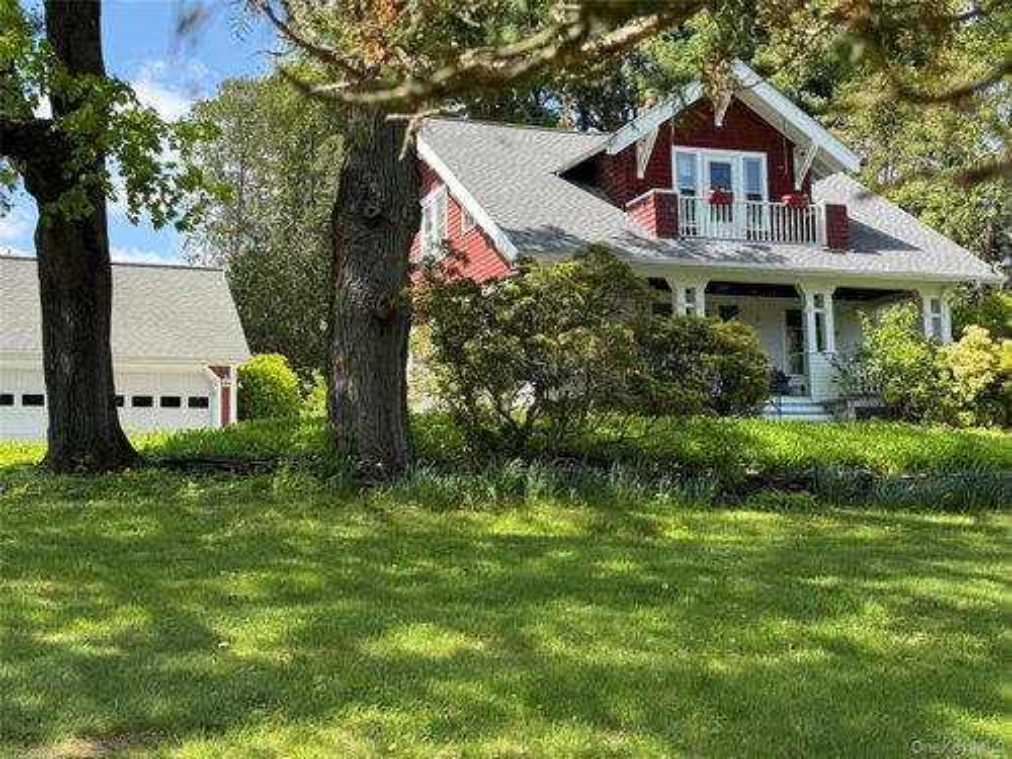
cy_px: 380
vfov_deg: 30.3
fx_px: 1403
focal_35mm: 48
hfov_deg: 39.7
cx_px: 506
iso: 100
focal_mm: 6.76
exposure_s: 1/1429
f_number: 1.78
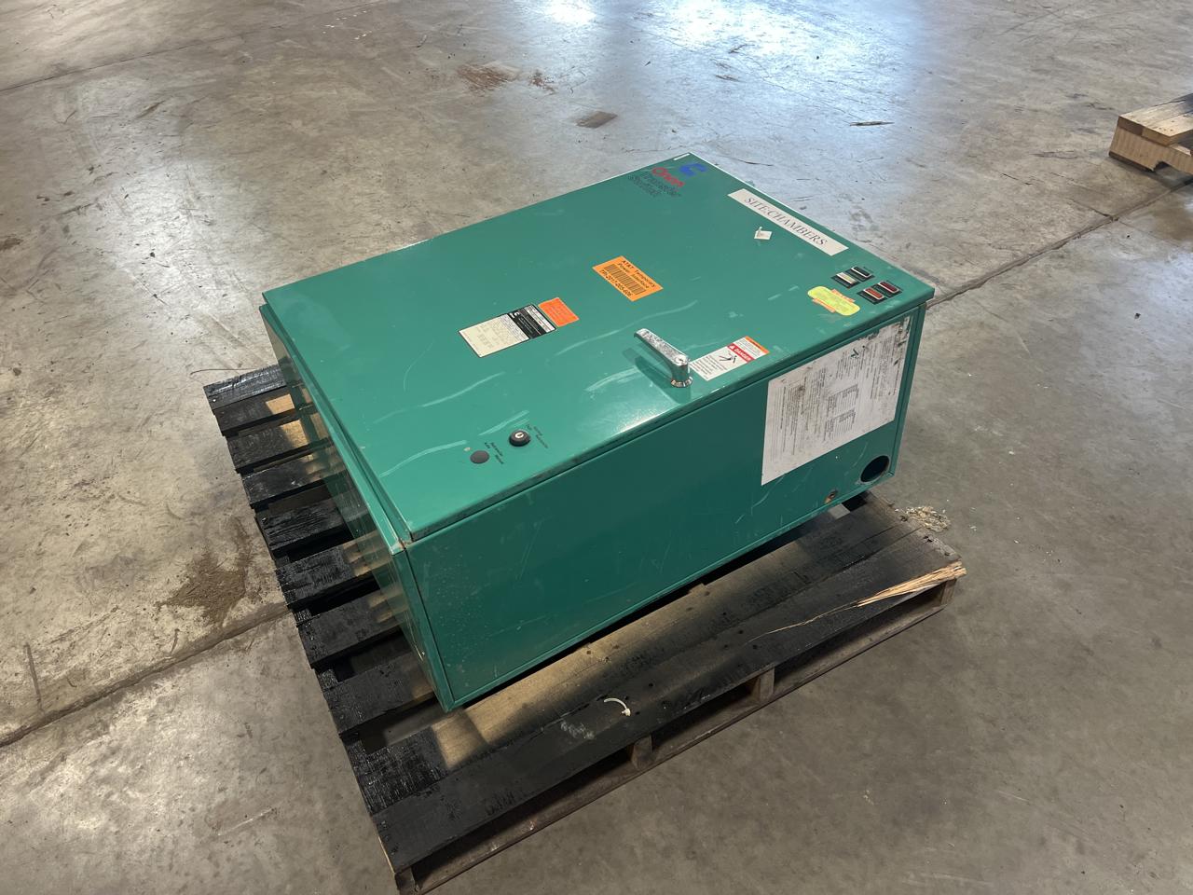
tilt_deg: -43.3
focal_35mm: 26
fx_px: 896
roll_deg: +2.8
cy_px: 448
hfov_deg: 67.3
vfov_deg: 53.1
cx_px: 596
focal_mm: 5.7
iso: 125
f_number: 1.5
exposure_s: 1/115
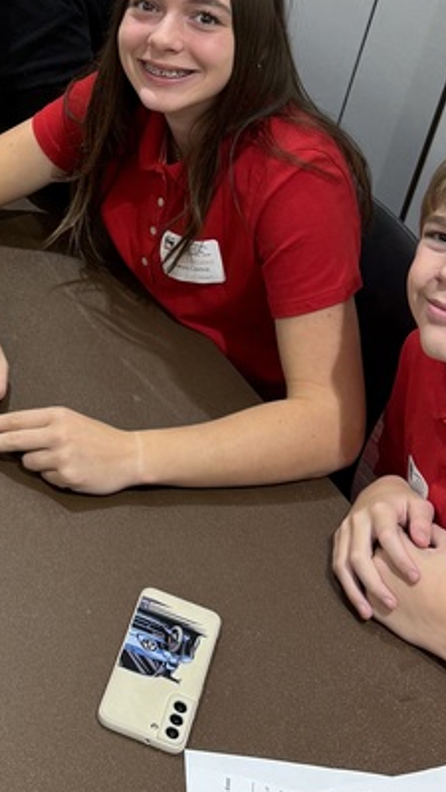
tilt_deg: -30.0
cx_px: 56
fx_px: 1409
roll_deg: -11.5
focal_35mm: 67
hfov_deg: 17.8
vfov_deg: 30.6
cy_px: 154
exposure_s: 1/60
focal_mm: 6.76
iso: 125
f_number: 1.78
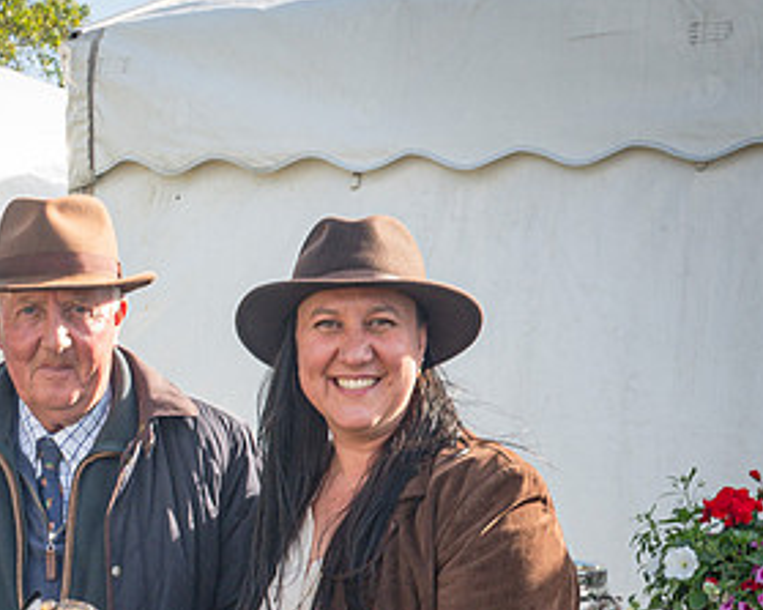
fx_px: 2054
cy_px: 610
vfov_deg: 16.5
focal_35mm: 91
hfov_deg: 20.6
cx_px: 63
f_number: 9
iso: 200
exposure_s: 1/60
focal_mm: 27
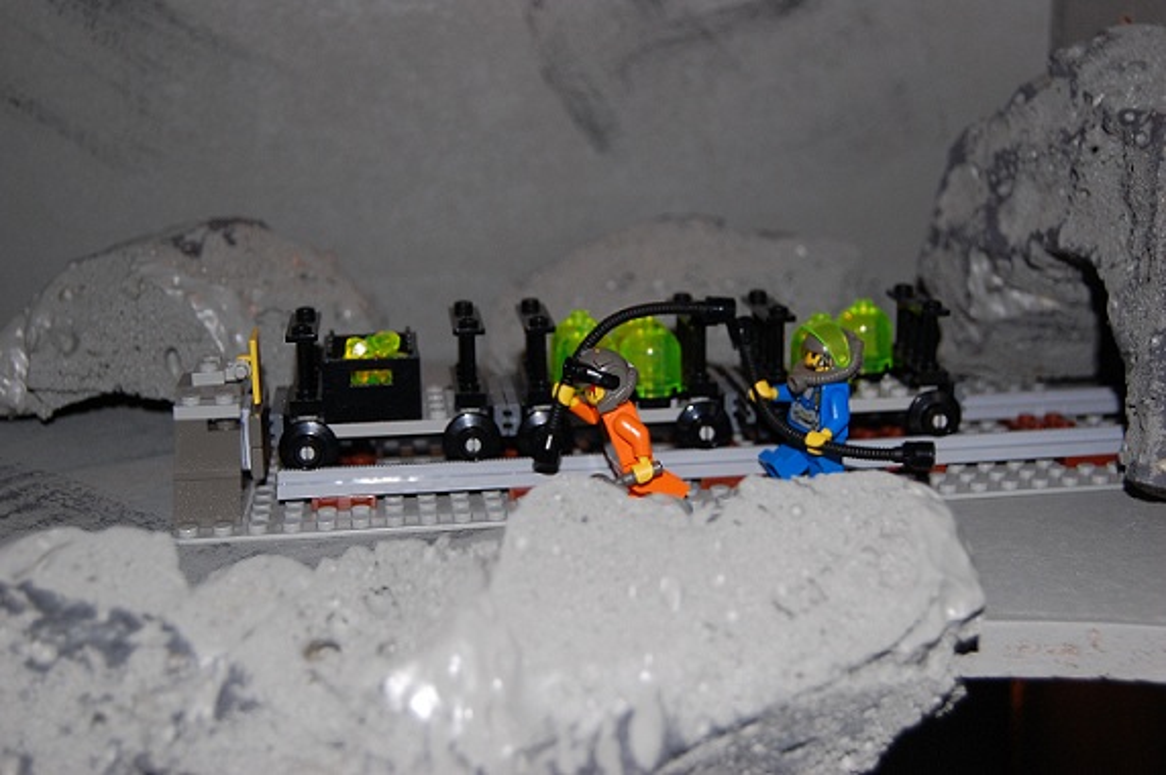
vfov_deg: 26.4
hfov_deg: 38.9
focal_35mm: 51
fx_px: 1650
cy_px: 388
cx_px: 583
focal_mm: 34
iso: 400
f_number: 4.5
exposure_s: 1/60
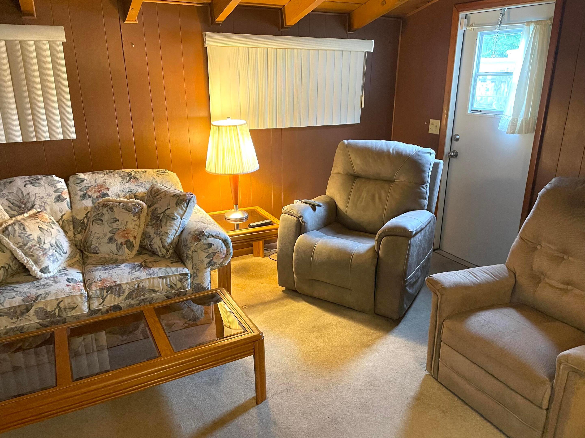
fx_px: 439
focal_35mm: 26
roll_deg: -1.6
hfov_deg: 67.3
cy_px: 219
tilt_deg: -18.8
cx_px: 292
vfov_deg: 53.1
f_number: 1.6
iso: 400
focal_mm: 4.2
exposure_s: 1/60
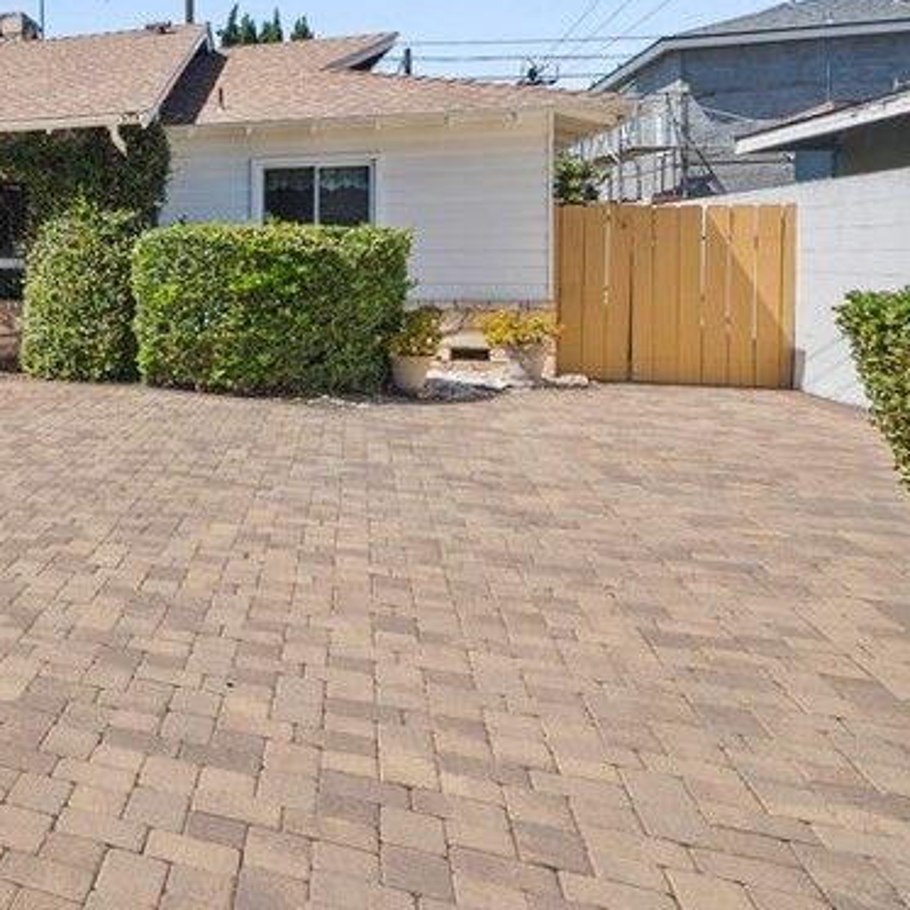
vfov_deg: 46.0
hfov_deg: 33.3
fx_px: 1041
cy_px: 260
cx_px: -298
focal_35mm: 35
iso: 40
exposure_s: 1/13
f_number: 11
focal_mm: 15
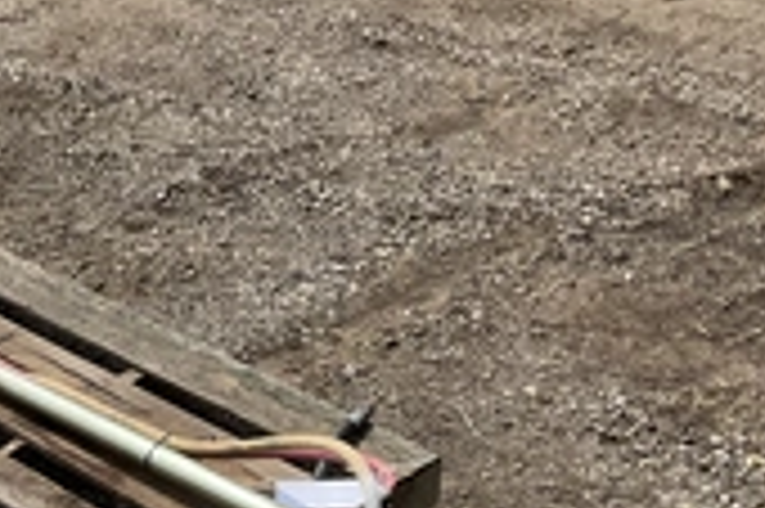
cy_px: 530
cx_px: -9
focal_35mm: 71
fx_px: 1507
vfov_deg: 18.6
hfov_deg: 26.8
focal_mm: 3
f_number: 1.8
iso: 25
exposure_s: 1/1786
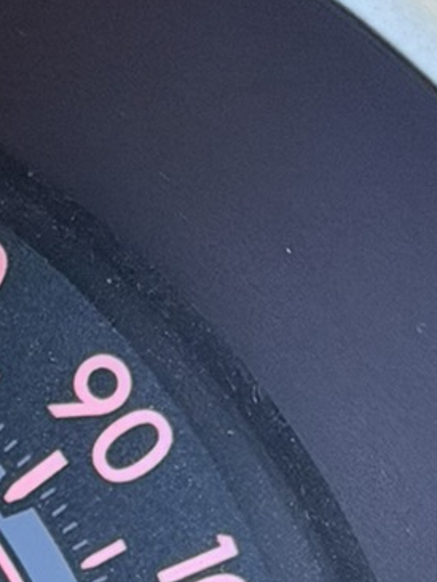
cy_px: 785
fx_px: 4525
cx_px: -314
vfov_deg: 7.3
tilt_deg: -26.6
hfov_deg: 5.5
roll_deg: -0.7
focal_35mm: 269
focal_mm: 6.76
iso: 250
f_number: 1.78
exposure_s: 1/43
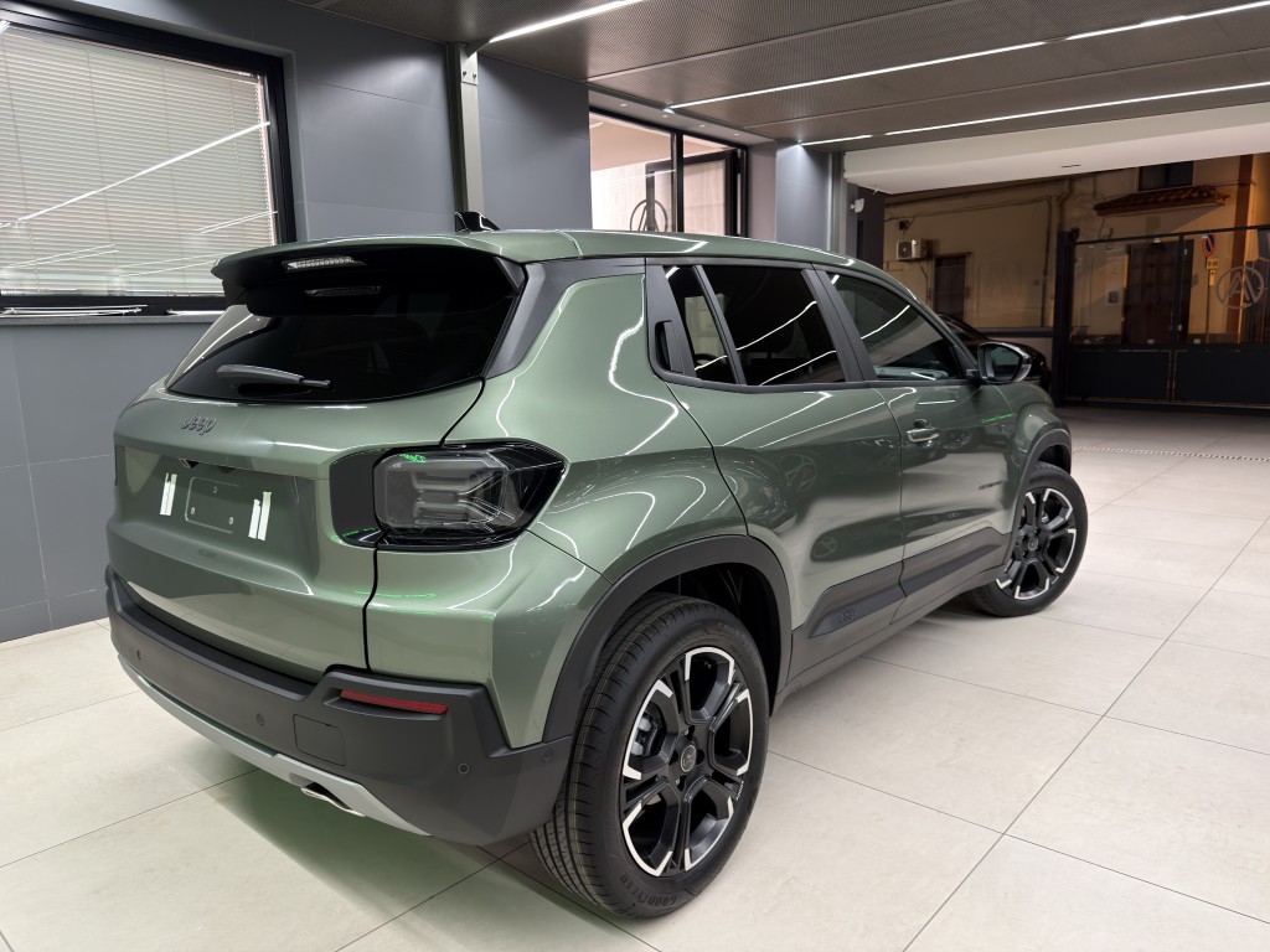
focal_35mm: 24
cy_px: 476
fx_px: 881
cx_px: 635
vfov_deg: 56.8
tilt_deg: -9.9
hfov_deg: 71.6
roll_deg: +1.8
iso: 250
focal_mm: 6.76
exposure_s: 1/33
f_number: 1.78
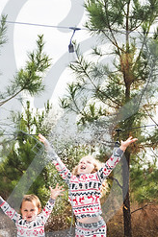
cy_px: 138
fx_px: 482
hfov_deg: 18.4
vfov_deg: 27.7
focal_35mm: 73
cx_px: 27
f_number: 2.8
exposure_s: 1/800
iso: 100
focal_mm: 40
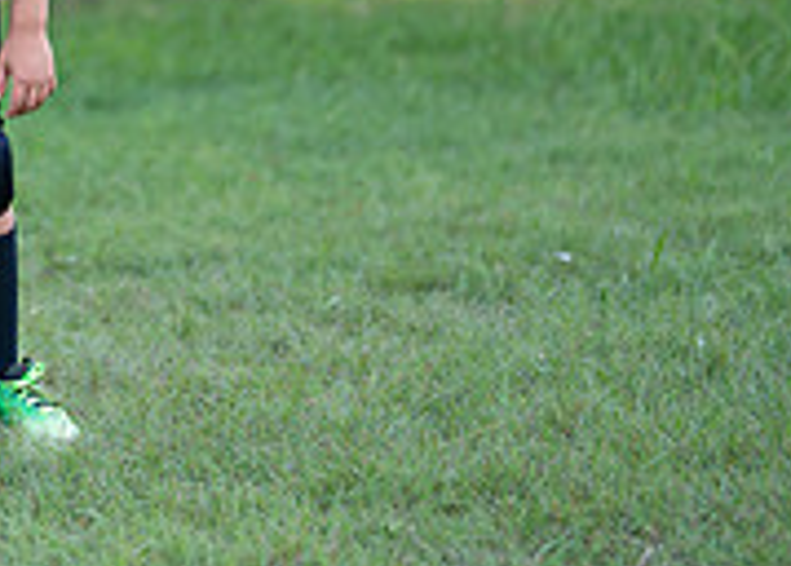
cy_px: -248
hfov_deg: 11.5
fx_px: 3821
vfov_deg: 8.3
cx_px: -202
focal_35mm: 170
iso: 100
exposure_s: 1/800
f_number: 1.2
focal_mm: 50
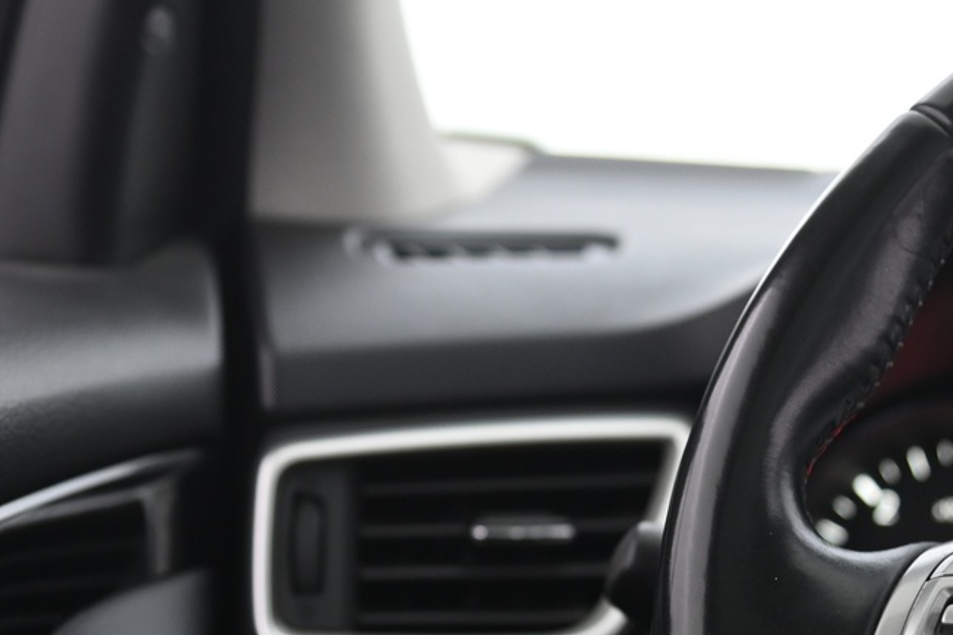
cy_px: 639
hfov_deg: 16.3
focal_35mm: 126
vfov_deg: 10.8
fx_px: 3334
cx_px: 373
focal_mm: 50
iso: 1000
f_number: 4
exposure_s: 1/10
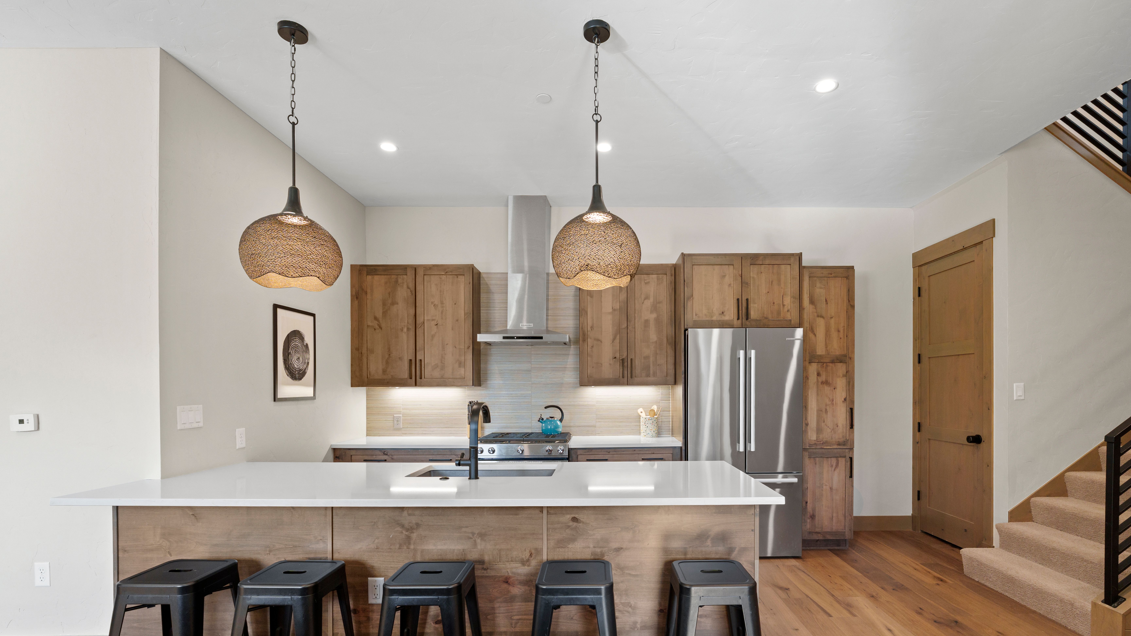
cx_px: 573
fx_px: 510
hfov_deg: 95.9
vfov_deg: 63.4
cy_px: 381
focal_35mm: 17
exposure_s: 1/20
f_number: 5.6
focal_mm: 16
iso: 800
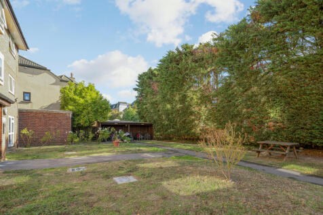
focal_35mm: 17
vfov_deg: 70.4
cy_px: 108
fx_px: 152
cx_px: 162
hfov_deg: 93.3
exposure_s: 1/125
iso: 200
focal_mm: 17
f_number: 8
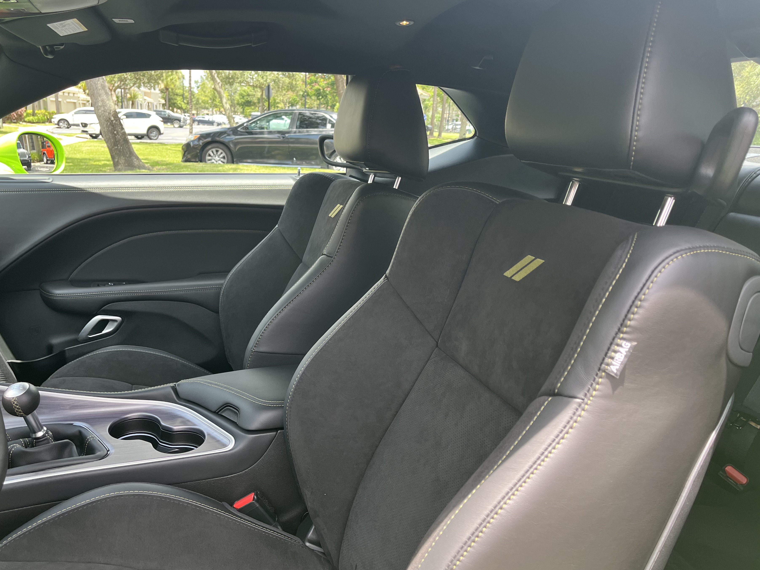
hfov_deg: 61.5
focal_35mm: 29
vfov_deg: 48.2
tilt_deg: -13.5
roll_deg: -2.0
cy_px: 289
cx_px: 344
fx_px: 637
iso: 50
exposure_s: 1/163
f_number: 1.6
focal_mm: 5.1
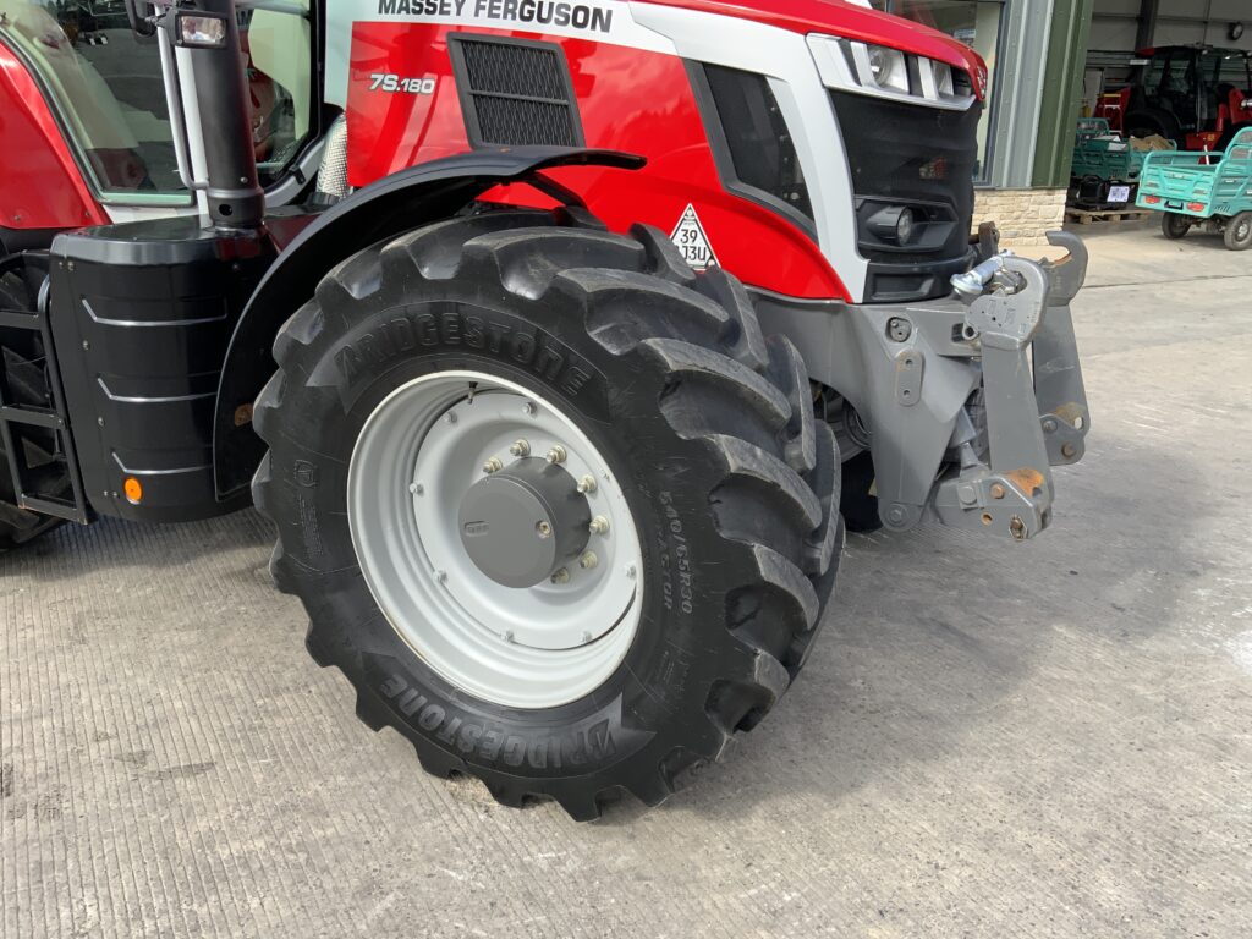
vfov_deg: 48.2
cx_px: 626
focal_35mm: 29
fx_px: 1049
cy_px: 470
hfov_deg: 61.7
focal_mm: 3
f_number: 1.8
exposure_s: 1/556
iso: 16
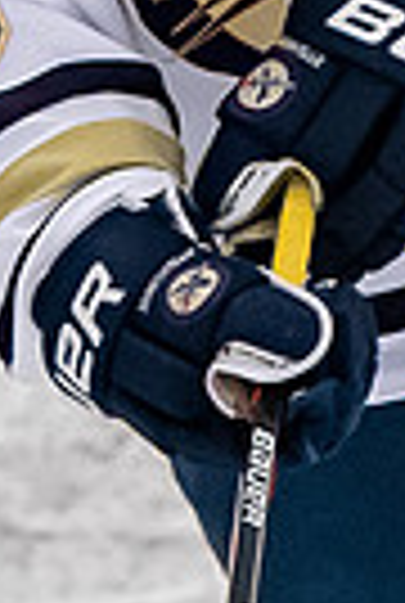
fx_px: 34867
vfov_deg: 1.0
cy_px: -507
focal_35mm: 2077
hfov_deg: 0.7
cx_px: 54
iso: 2500
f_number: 3.5
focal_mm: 170
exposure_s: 1/800
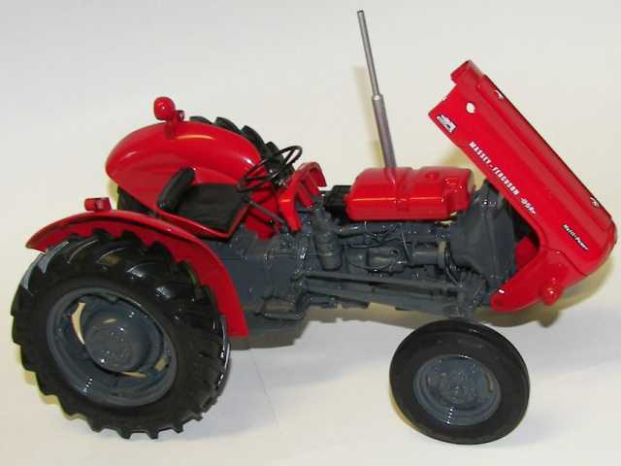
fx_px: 646
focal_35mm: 36
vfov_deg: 39.7
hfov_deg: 51.4
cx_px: 310
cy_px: 233
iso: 80
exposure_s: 1/40
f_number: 2.8
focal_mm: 6
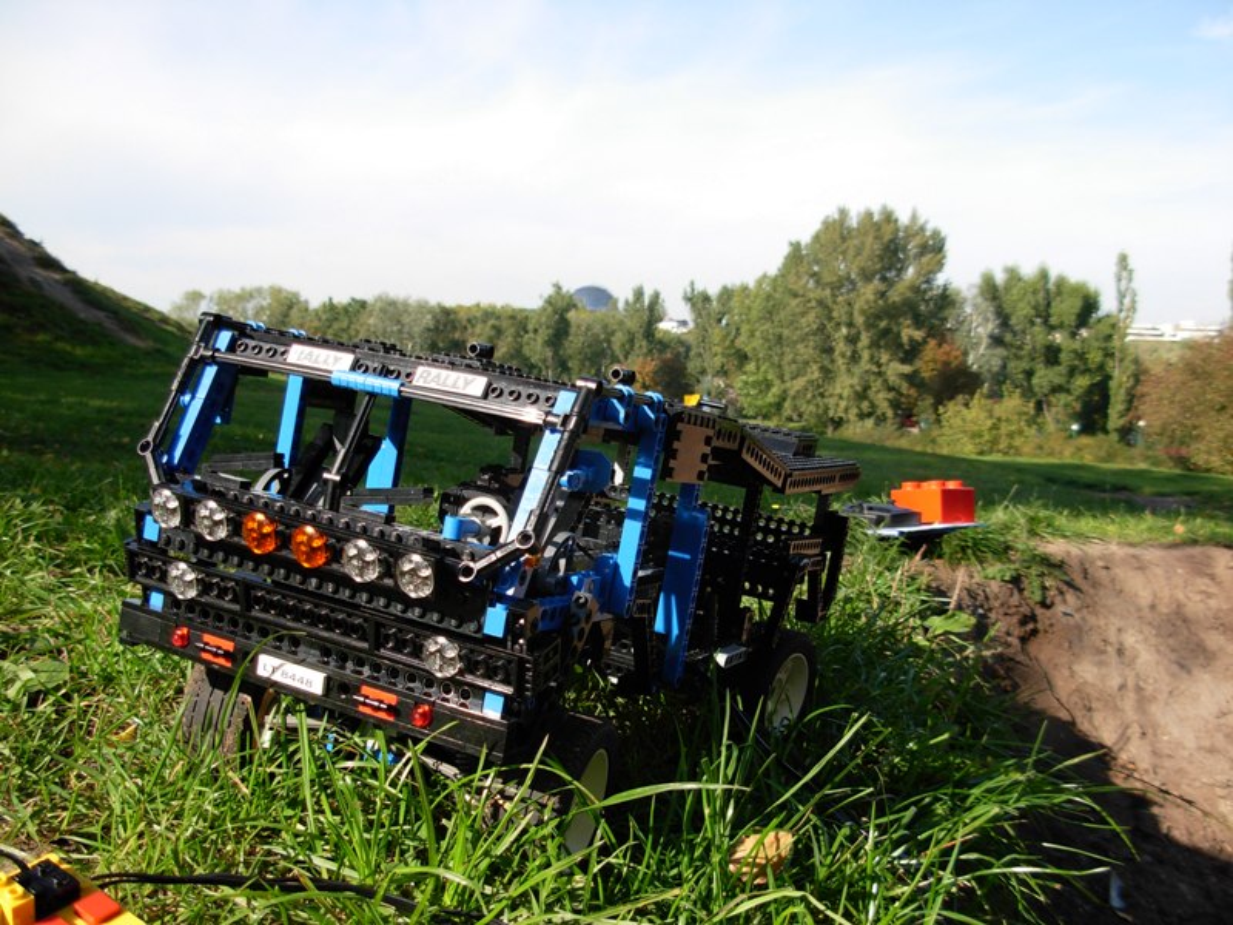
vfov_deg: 37.7
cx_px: 616
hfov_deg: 49.0
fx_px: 1354
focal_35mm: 38
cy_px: 462
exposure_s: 1/558
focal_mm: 6.3
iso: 79
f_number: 2.9
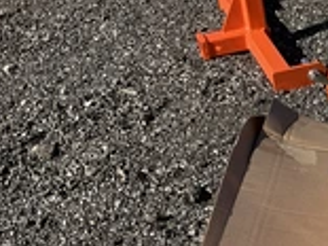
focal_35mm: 75
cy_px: 246
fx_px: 710
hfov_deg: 23.5
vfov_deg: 19.1
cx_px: 404
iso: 25
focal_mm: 3
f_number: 1.8
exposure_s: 1/1626
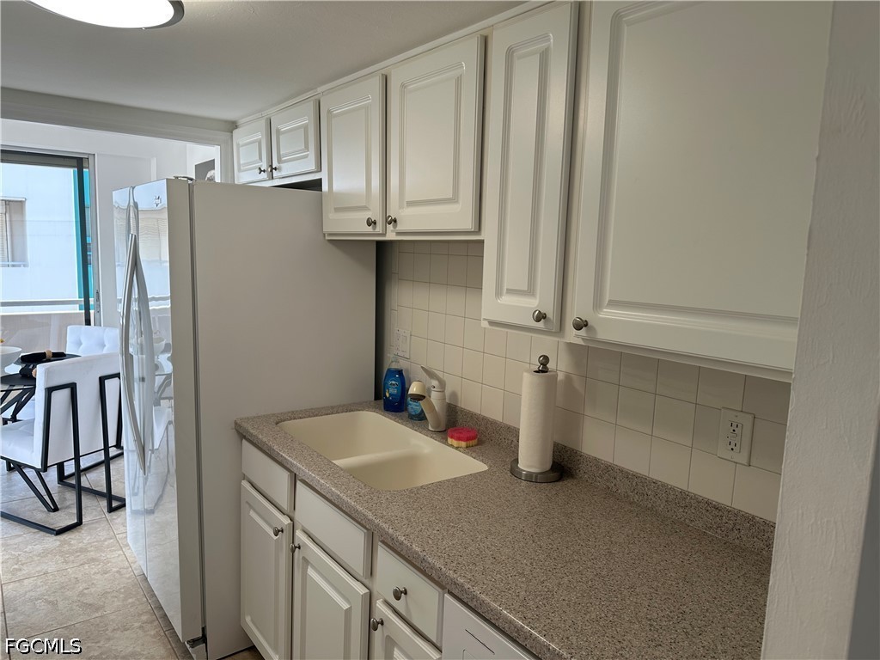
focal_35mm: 24
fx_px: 610
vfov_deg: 56.8
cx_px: 440
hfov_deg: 71.6
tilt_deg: -6.1
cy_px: 330
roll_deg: -1.9
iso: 64
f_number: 1.78
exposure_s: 1/133
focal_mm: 6.86
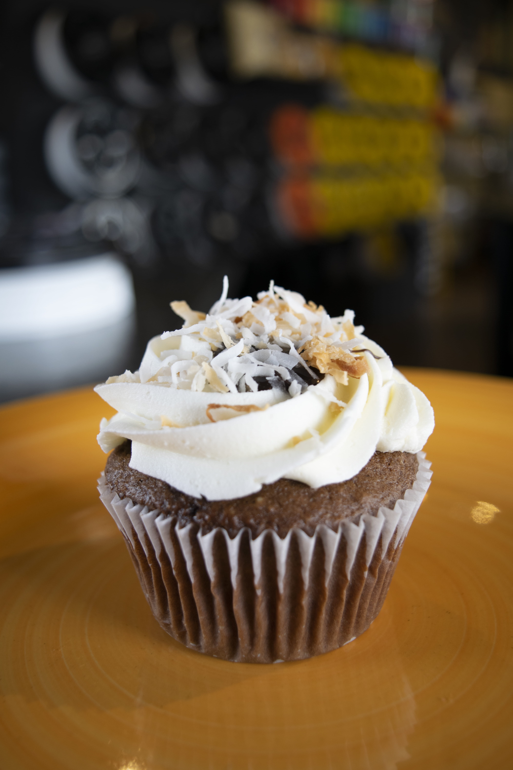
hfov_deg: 34.2
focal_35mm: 39
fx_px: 834
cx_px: 256
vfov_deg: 49.6
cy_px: 385
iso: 200
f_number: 4
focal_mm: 26
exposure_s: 1/60
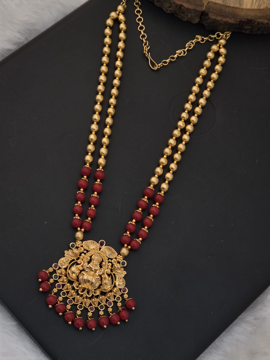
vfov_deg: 28.2
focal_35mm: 69
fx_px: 718
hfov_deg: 21.3
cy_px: 180
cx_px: 135
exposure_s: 1/100
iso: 250
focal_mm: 7
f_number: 2.4
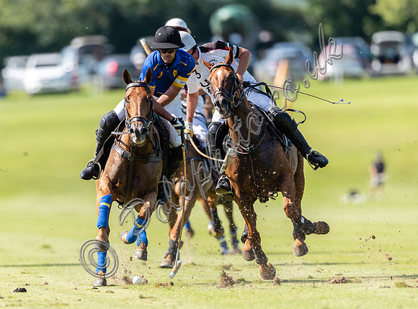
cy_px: 155
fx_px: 8517
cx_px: 165
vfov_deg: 2.1
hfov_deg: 2.8
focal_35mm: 709
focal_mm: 500
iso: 320
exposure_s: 1/1600
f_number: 4
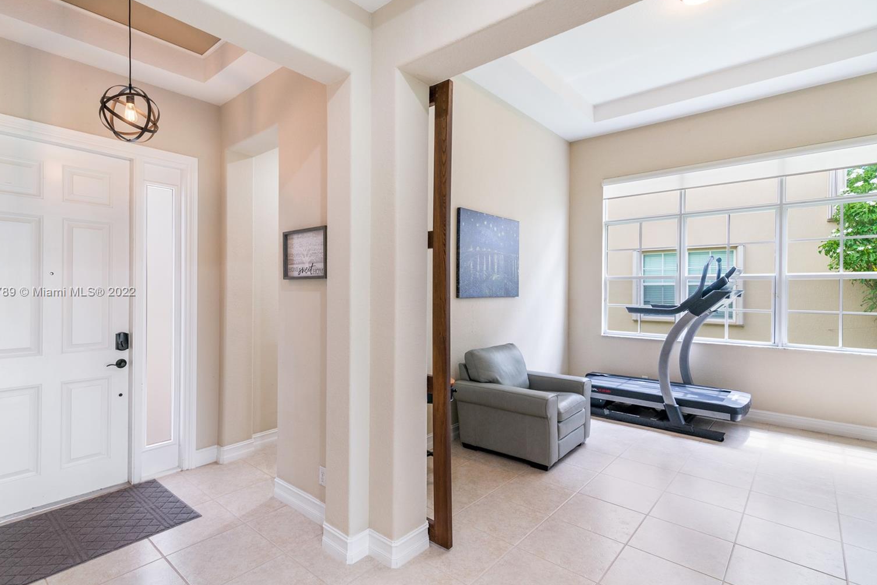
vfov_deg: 70.4
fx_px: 414
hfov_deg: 93.2
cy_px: 293
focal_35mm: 17
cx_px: 415
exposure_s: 1/15
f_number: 7.1
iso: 500
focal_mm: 16
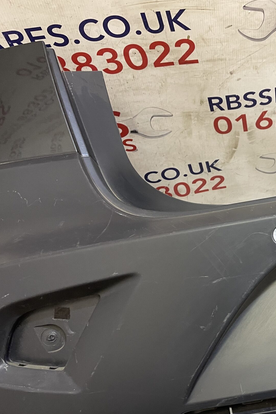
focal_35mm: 43
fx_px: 495
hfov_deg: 28.6
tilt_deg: -61.3
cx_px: 295
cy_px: 243
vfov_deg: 45.3
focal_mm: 4.2
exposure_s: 1/50
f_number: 1.6
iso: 125
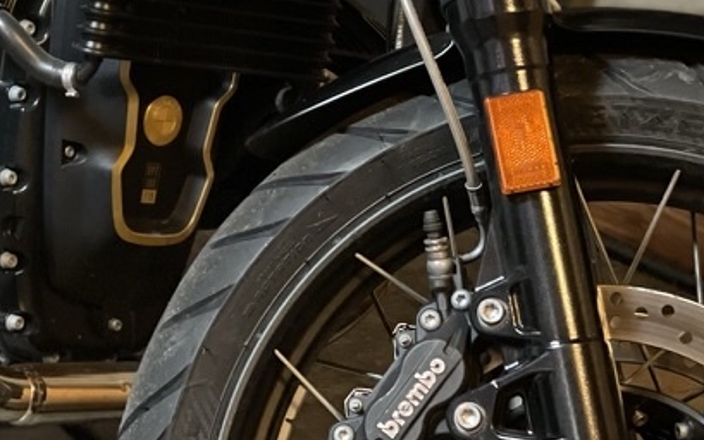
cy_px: -26
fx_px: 2649
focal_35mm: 138
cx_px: 96
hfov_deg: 15.0
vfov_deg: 9.4
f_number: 2
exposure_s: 1/15
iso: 500
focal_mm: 6
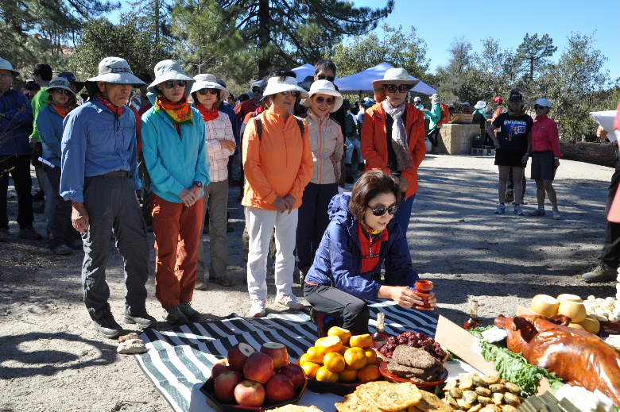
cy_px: 206
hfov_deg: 51.3
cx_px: 310
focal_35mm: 38
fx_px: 645
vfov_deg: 35.4
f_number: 8
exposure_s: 1/250
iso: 200
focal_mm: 25
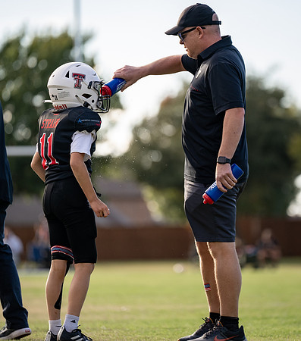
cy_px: 144
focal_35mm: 323
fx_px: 3393
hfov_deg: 5.1
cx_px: 200
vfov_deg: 5.8
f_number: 2.8
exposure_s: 1/1250
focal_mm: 200
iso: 160
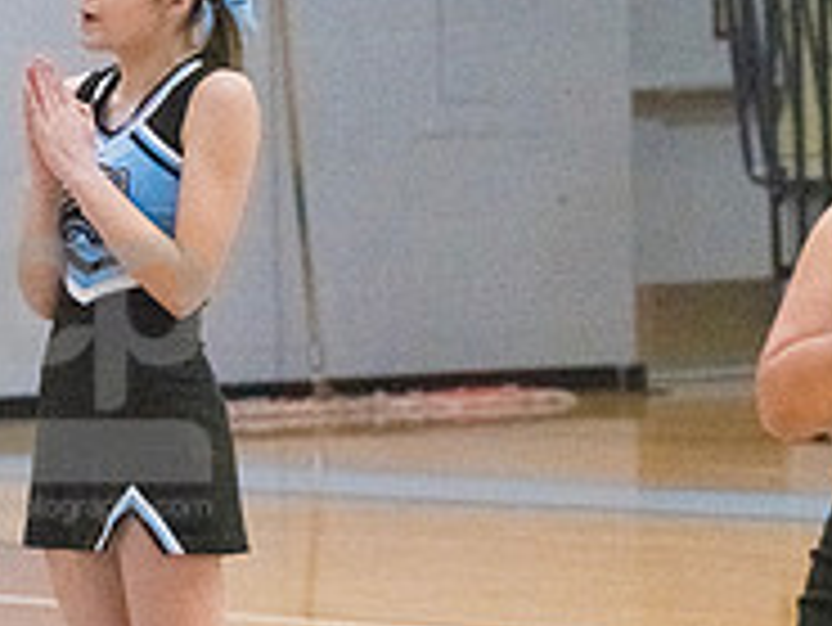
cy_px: 363
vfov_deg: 3.7
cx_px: 76
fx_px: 9789
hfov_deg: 4.9
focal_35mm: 407
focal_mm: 135
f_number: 5
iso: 10000
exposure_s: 1/1250
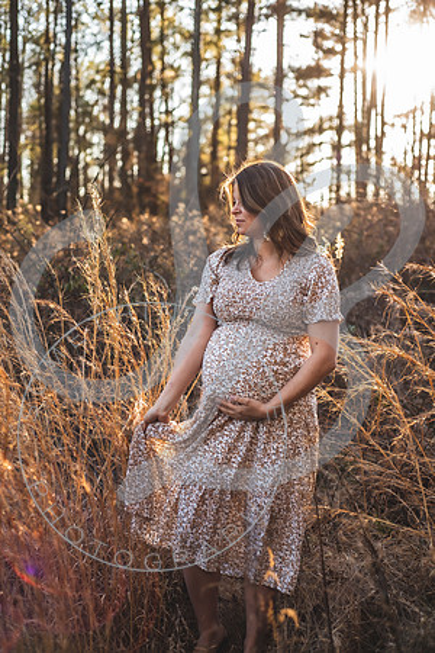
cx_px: 218
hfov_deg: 27.0
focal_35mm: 50
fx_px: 906
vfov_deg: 39.6
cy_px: 326
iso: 320
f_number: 2.8
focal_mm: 50
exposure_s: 1/400
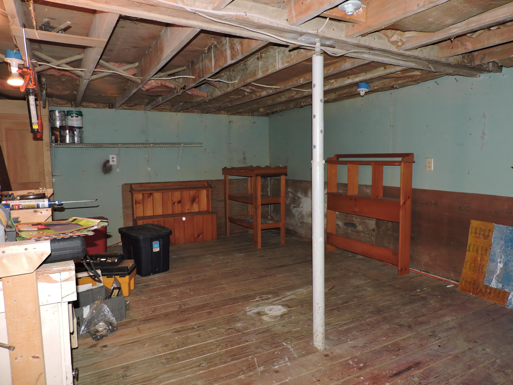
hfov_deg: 71.6
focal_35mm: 24
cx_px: 256
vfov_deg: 56.8
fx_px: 356
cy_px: 192
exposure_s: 1/30
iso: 200
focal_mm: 4.3
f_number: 3
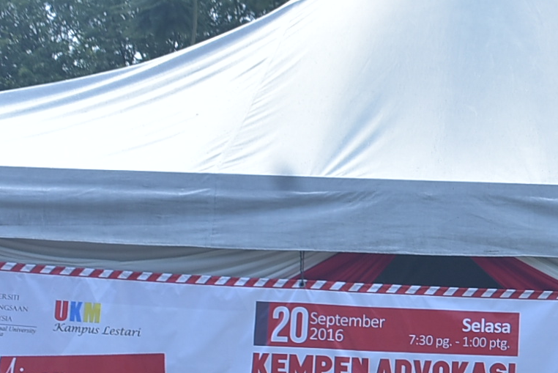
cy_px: 292
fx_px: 1644
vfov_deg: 12.9
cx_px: 694
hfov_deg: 18.2
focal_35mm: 106
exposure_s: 1/160
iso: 160
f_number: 10
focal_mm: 18
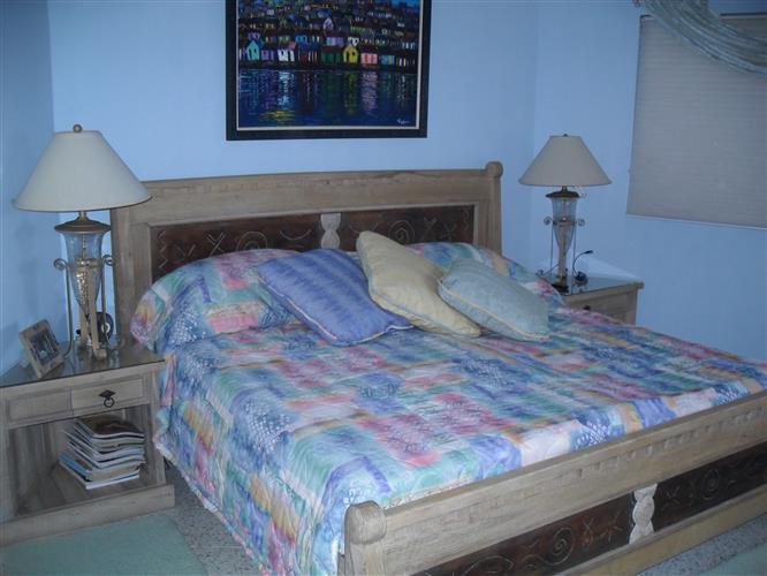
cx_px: 384
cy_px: 288
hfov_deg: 52.6
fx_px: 776
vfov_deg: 40.7
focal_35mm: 35
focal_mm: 6.2
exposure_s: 1/45
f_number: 2.8
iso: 200
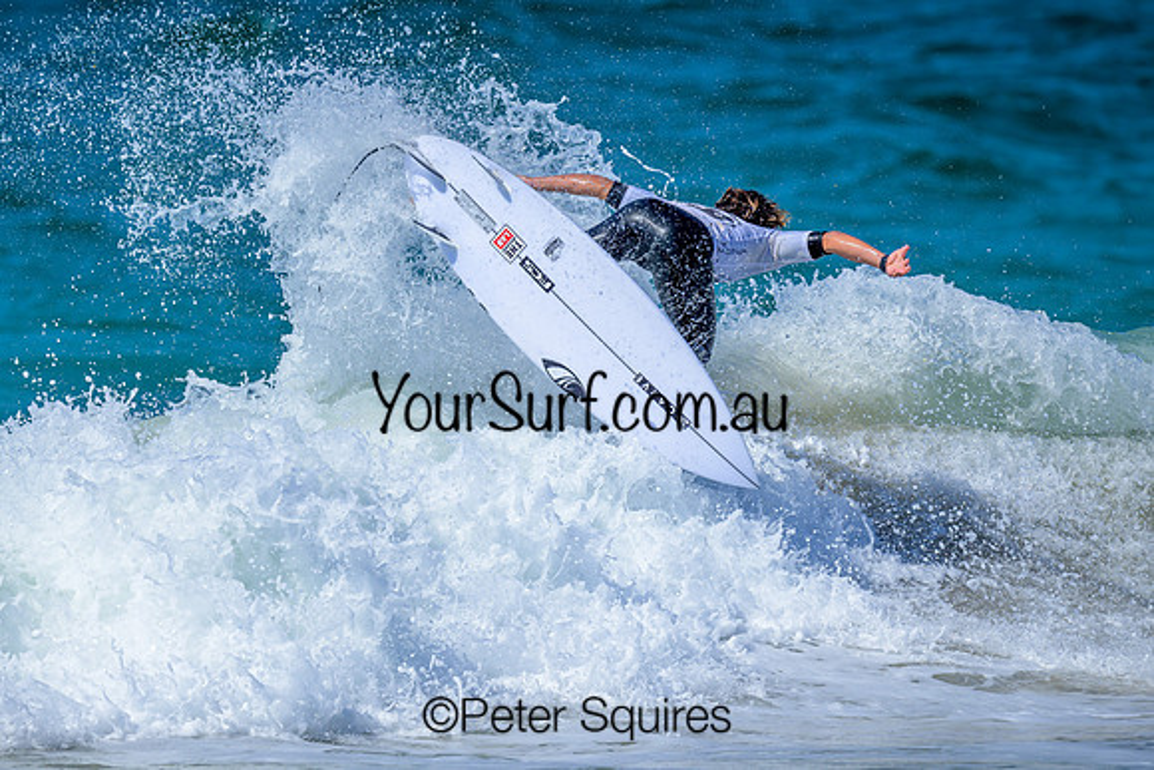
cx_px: 402
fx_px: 33409
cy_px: 456
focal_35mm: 1042
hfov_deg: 2.0
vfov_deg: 1.3
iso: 220
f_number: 6.3
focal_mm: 800
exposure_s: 1/2000
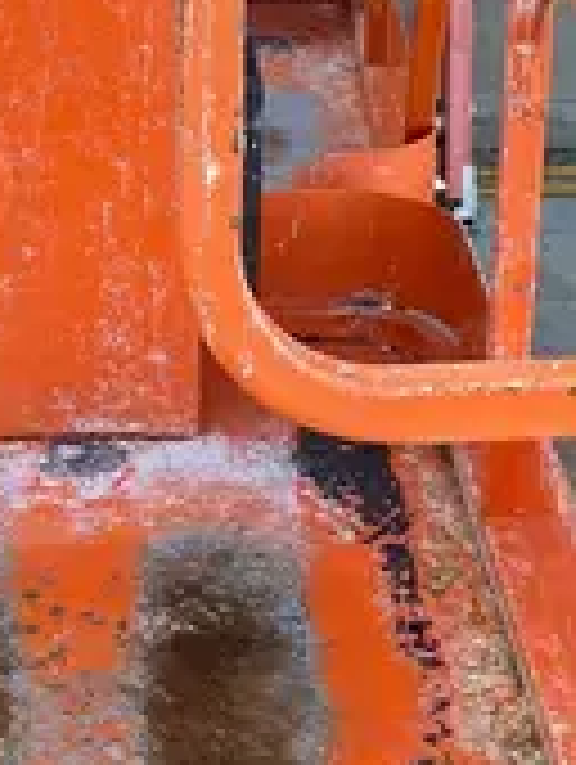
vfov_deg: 17.5
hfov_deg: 13.2
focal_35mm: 112
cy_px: 340
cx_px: 198
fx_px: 2479
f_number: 1.8
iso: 32
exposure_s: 1/150
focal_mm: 4.25
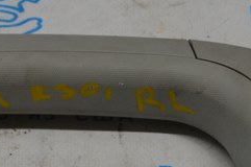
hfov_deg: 11.0
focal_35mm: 185
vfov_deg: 7.4
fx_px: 1289
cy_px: 106
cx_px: 2
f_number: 5.6
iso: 320
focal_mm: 29
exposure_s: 1/125
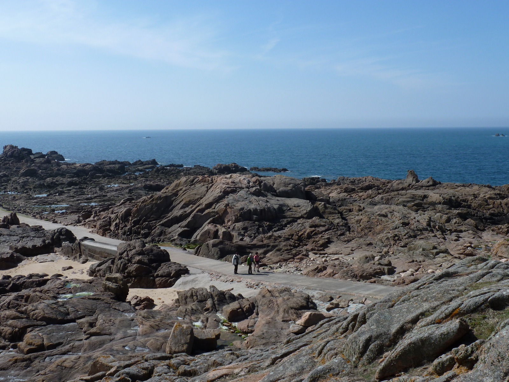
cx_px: 254
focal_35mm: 37
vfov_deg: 38.7
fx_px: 544
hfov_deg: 50.1
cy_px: 191
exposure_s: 1/400
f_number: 5.6
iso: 80
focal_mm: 6.1
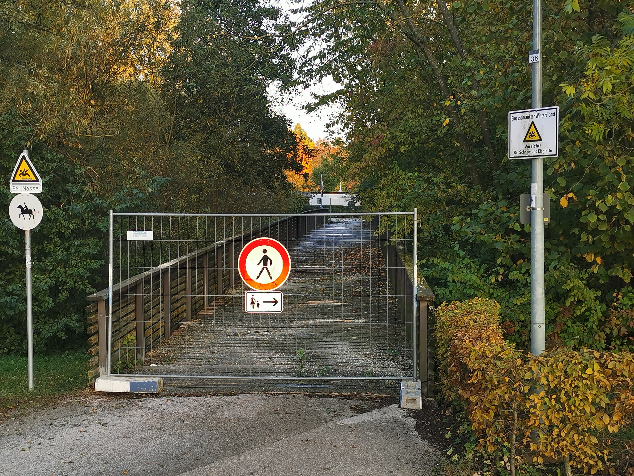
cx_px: 317
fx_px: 788
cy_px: 238
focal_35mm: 43
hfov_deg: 43.9
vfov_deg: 33.6
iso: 50
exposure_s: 1/100
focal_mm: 5.58
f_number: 1.8
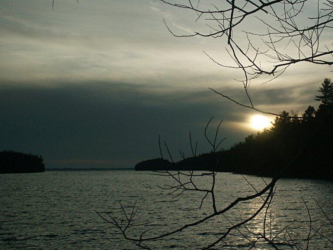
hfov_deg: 39.2
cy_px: 96
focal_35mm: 48
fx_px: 462
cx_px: 219
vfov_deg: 30.2
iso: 64
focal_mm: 7.6
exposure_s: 1/180
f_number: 6.7
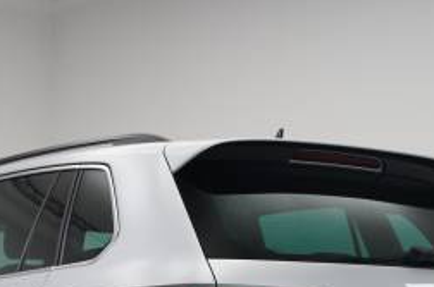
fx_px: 1411
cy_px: 361
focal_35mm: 117
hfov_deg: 17.5
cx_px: 183
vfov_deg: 11.4
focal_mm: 46.1
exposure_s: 1/160
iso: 1000
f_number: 4
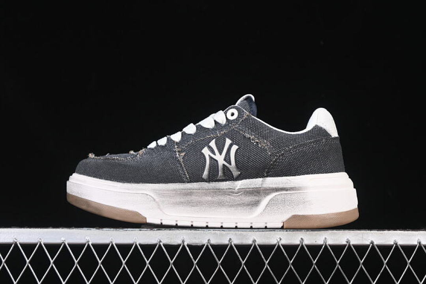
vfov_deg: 18.2
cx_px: 213
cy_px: 142
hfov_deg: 27.0
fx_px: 887
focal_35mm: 75
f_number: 6.3
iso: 160
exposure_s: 1/60
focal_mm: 50
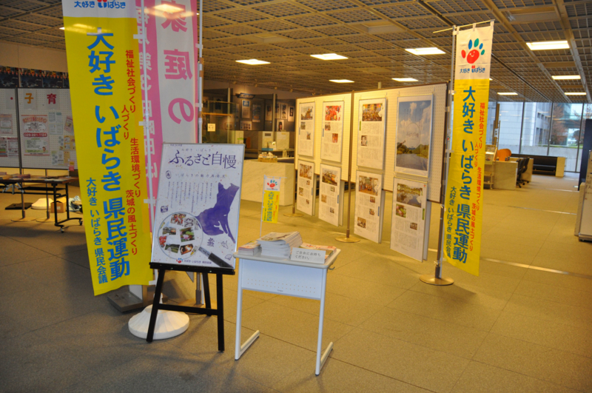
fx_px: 443
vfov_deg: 47.8
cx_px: 296
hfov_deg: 67.5
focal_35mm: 27
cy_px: 196
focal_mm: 18
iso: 800
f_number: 3.5
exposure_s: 1/60
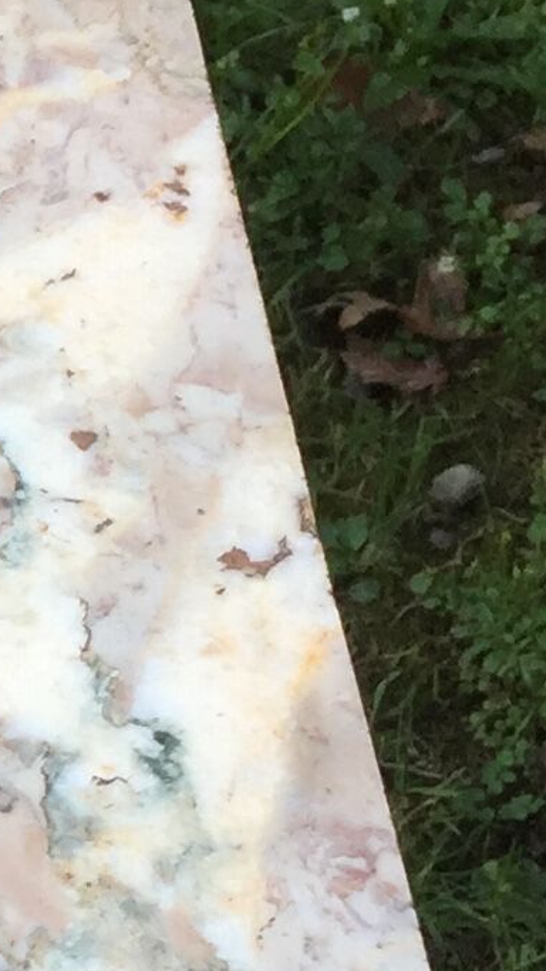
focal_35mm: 151
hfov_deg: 7.4
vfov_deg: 14.1
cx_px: -873
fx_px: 3888
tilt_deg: -58.0
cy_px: 914
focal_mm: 4.15
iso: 32
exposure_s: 1/258
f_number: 2.2
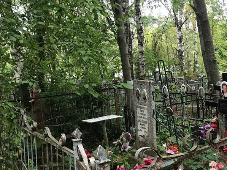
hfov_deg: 39.0
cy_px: 109
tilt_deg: -10.3
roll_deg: +7.3
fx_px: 315
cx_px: 157
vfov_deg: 30.1
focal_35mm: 48
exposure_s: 1/20
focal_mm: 3.99
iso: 40
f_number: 1.8
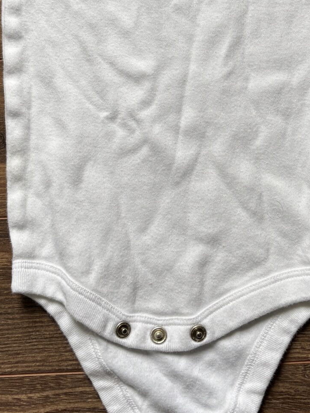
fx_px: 657
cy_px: 112
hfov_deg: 26.5
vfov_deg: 34.3
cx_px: 181
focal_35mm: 55
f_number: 1.6
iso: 100
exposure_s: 1/121
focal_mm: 5.96
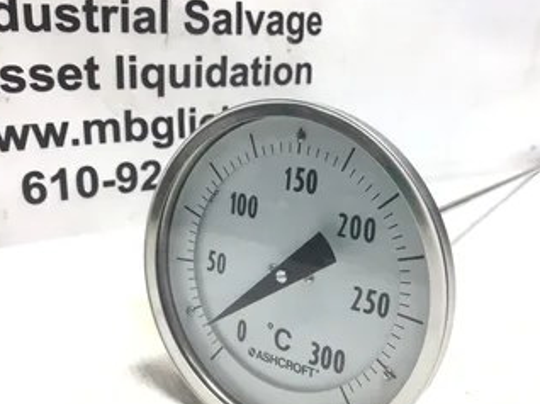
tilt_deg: -20.4
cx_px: 316
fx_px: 608
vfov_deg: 36.7
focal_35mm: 39
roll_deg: -3.9
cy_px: 222
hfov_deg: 47.7
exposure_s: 1/60
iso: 25
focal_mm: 3.3
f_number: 2.4
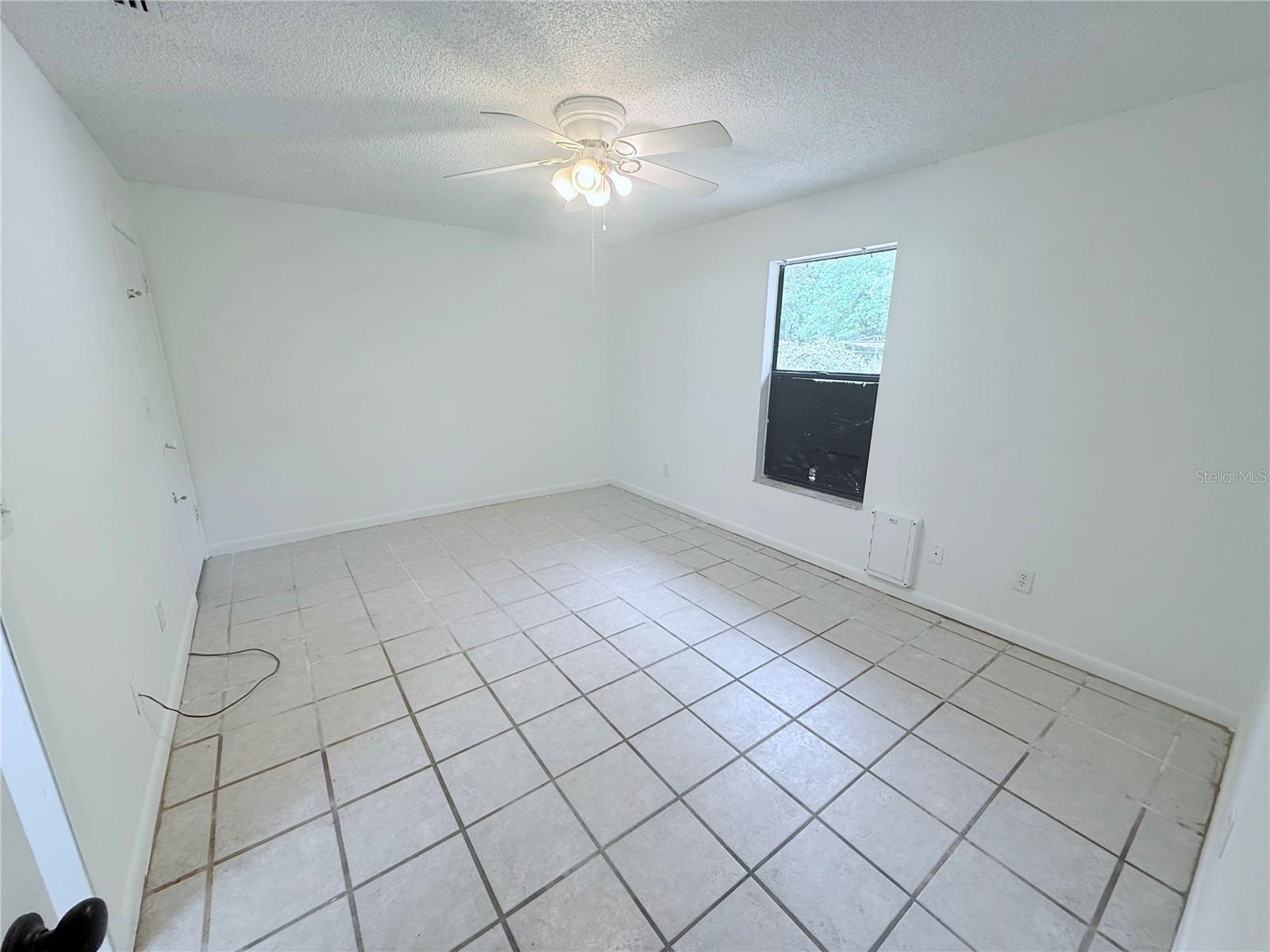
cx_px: 635
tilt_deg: -13.9
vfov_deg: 85.7
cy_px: 476
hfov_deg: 102.1
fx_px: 514
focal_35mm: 14
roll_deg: -1.1
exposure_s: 1/120
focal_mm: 2.22
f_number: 2.2
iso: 125
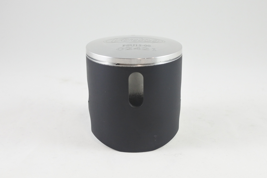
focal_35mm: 40
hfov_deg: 48.5
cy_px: 89
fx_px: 297
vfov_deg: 33.4
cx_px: 134
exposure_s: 1/125
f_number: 4.2
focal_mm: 15
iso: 500
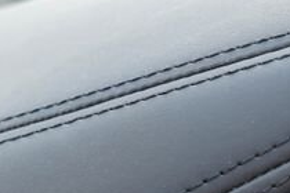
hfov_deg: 17.5
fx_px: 942
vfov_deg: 11.3
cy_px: 283
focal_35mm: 117
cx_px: 122
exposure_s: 1/60
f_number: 4
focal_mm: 24
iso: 100
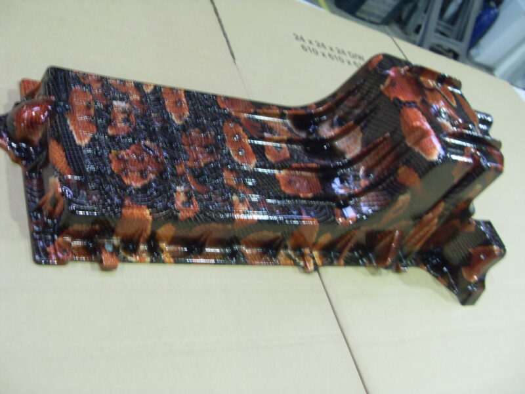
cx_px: 262
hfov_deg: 52.6
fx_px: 531
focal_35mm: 35
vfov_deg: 40.7
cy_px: 197
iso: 200
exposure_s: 1/15
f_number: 2.8
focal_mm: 6.3
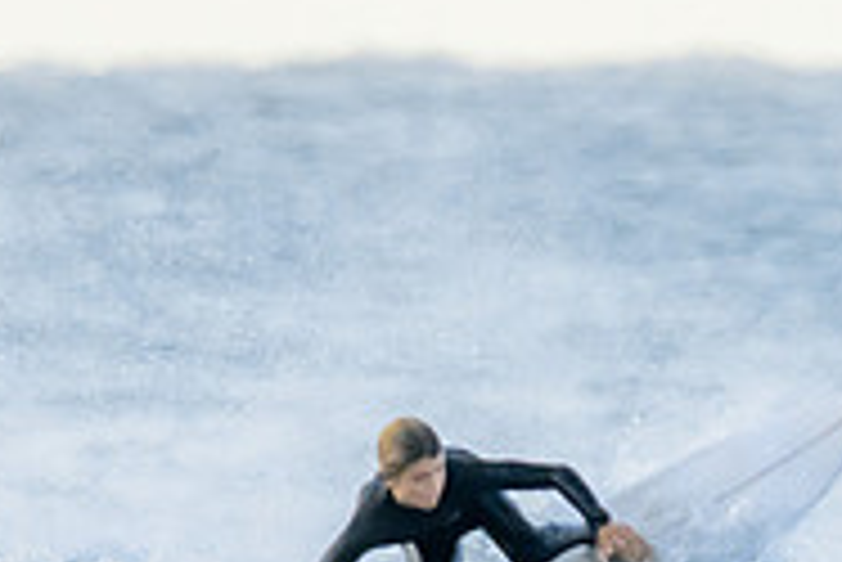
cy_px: 766
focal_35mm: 3373
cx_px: 823
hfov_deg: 0.6
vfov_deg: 0.4
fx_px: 78950
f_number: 11
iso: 3200
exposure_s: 1/2000
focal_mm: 800
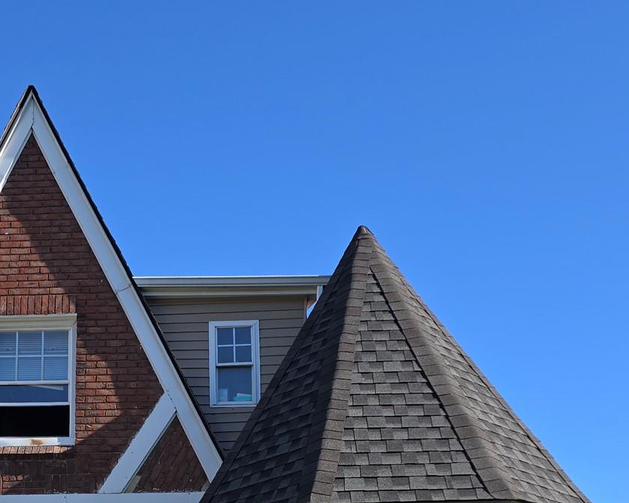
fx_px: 1024
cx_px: 168
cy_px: 548
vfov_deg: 25.7
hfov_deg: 33.6
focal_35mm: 55
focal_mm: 6.3
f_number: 1.7
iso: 12
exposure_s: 1/508
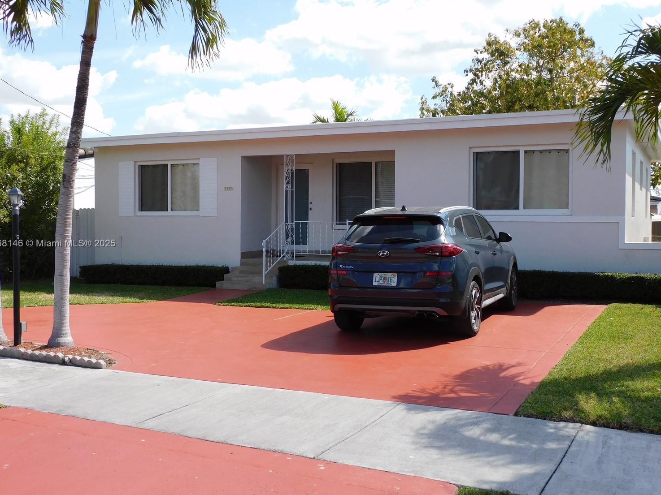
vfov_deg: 37.7
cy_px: 244
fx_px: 726
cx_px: 331
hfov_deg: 49.0
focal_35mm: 38
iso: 125
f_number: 3.8
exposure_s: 1/800
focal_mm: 6.3
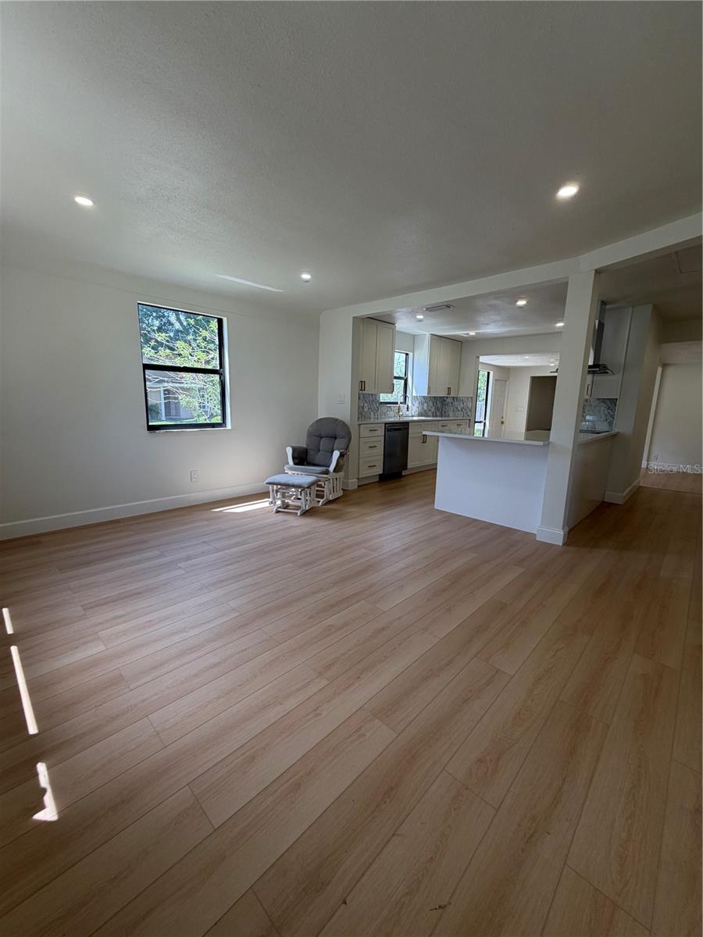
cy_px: 468
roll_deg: -1.4
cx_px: 352
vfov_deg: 102.1
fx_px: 379
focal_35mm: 14
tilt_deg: -9.9
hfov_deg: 85.7
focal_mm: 2.22
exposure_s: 1/120
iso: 64
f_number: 2.2
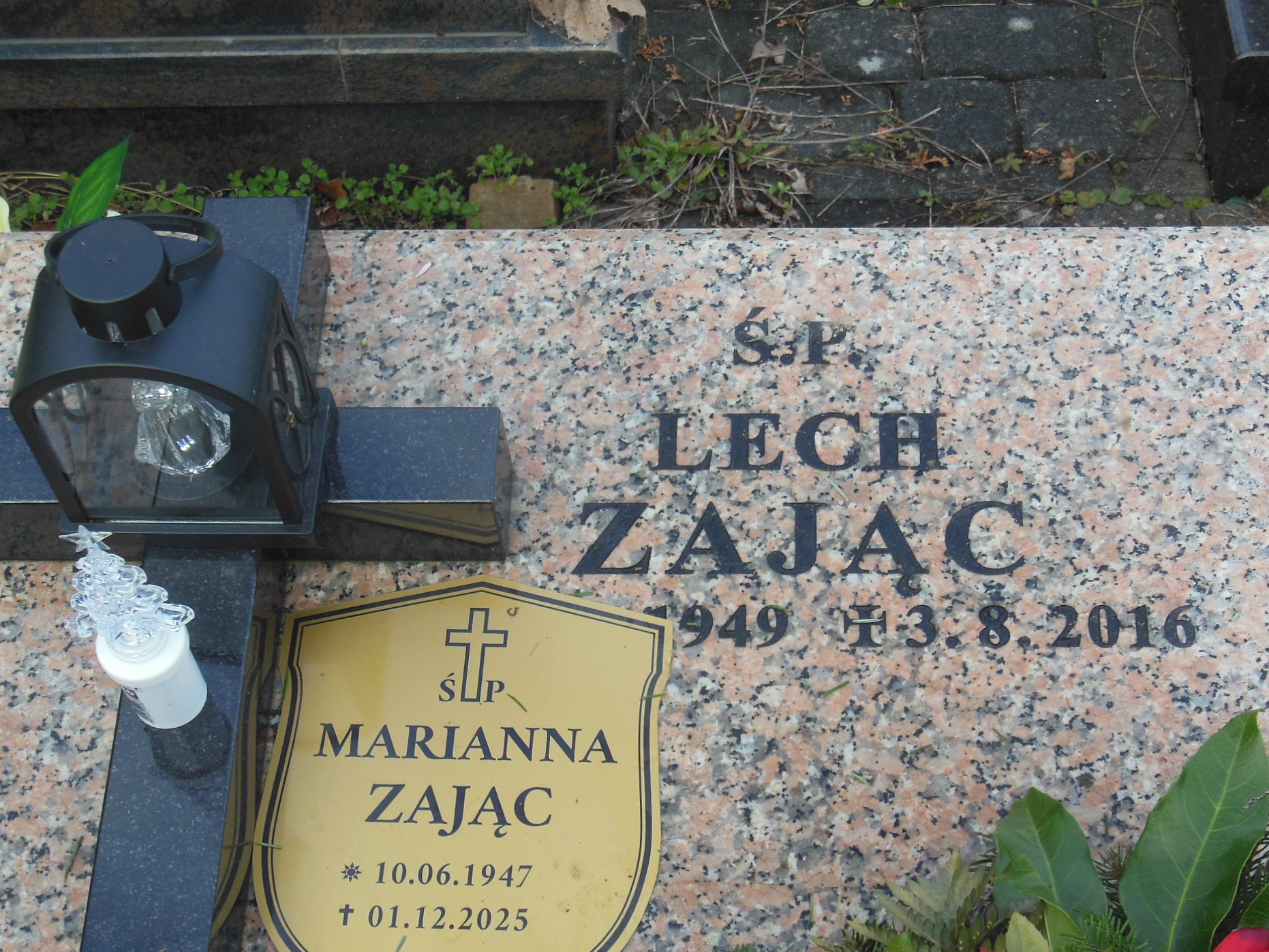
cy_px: 547
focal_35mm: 61
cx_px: 736
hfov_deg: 31.6
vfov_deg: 24.0
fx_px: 2237
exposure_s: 1/200
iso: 125
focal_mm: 8.9
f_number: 4
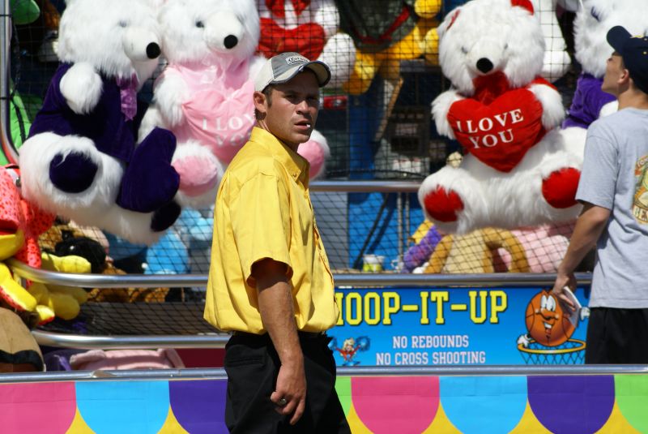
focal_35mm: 202
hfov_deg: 10.2
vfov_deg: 6.8
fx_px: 3648
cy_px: 217
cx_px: 324
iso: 100
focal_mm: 135
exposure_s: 1/640
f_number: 6.3
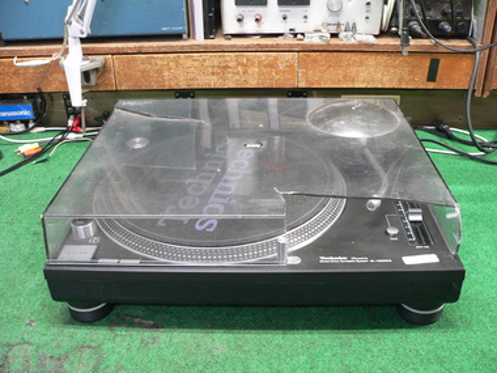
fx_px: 517
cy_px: 186
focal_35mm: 36
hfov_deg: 51.4
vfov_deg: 39.7
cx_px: 248
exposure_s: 1/8
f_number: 2.8
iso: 200
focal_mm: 6
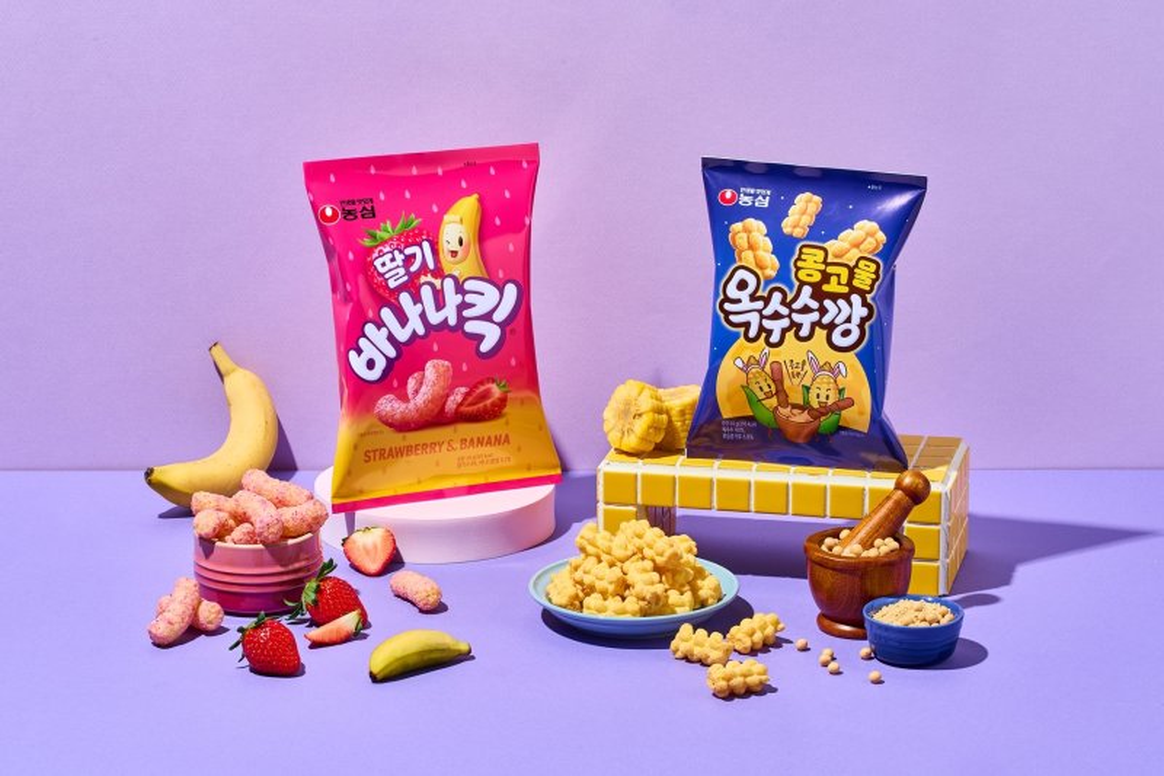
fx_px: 3394
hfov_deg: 19.5
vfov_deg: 13.0
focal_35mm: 105
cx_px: 582
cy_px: 388
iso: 100
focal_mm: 105
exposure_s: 1/200
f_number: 18
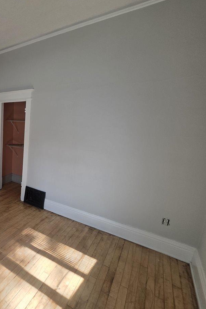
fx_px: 163
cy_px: 158
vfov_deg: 86.9
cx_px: -10
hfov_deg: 49.5
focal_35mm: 19
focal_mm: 2.2
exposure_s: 1/120
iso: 80
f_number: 1.9
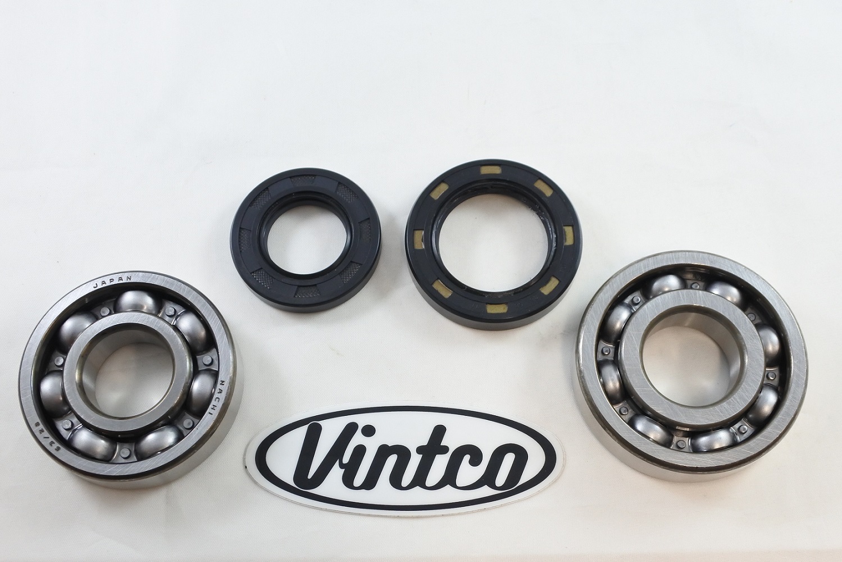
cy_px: 281
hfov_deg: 55.8
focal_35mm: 34
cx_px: 421
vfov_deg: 38.9
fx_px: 795
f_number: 4
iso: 500
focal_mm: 12.8
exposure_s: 1/125
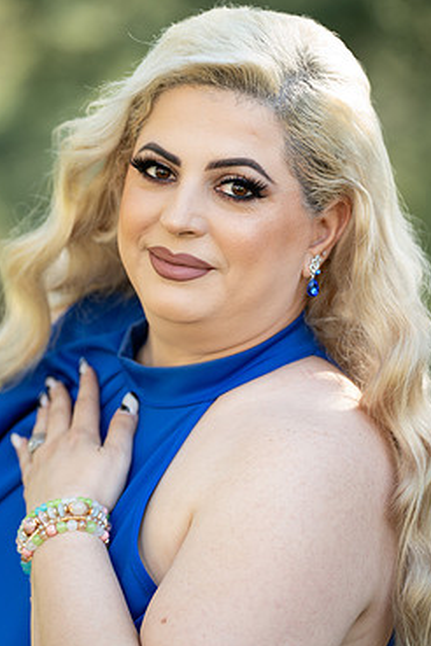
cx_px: 198
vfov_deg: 11.9
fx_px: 3089
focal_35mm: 172
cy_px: 333
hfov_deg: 8.0
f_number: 2.8
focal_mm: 141
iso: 400
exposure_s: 1/200
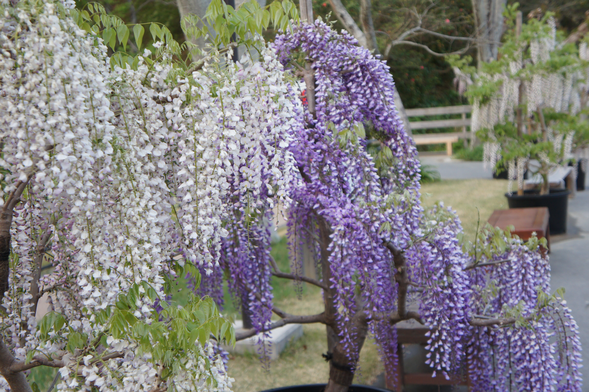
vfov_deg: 22.1
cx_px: 294
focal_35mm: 62
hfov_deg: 32.6
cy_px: 196
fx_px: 1006
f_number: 4.5
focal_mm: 41
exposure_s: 1/80
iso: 500
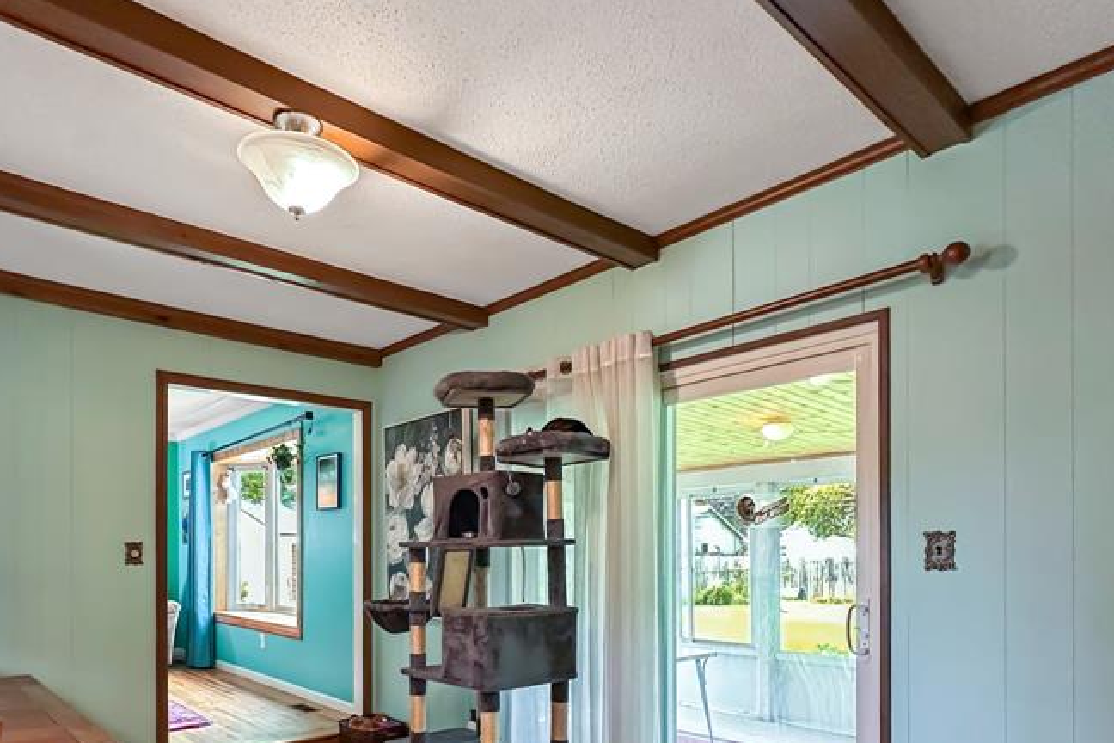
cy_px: 547
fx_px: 712
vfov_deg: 52.9
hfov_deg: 75.5
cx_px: 461
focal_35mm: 23
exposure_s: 1/60
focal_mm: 2.22
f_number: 2.2
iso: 200
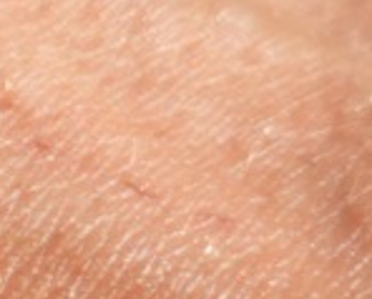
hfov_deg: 4.8
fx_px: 4060
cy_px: -83
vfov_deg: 4.2
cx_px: -1013
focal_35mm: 368
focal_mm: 48.4
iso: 100
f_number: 4.5
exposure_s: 1/500
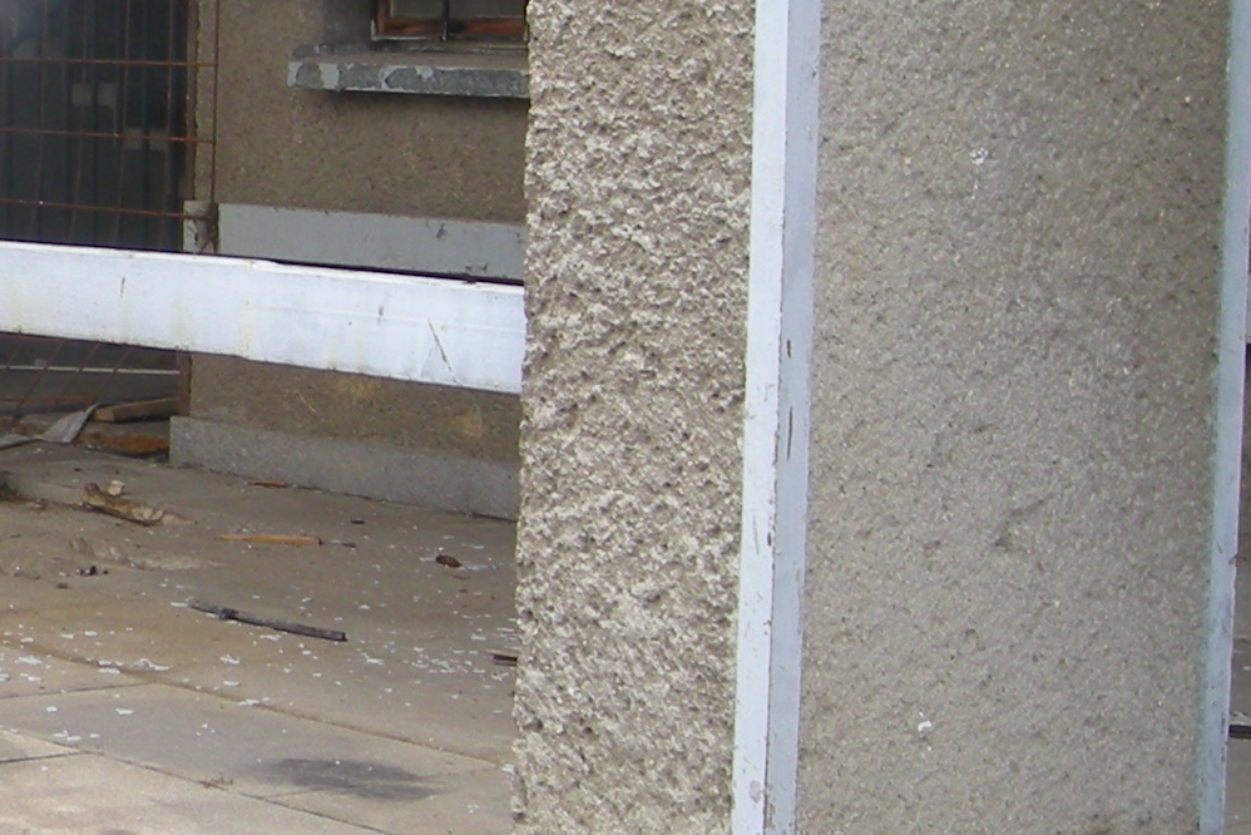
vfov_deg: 12.2
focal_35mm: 112
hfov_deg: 17.2
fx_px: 3893
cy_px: 196
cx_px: -346
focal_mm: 5.7
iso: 50
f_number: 2.8
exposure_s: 1/132
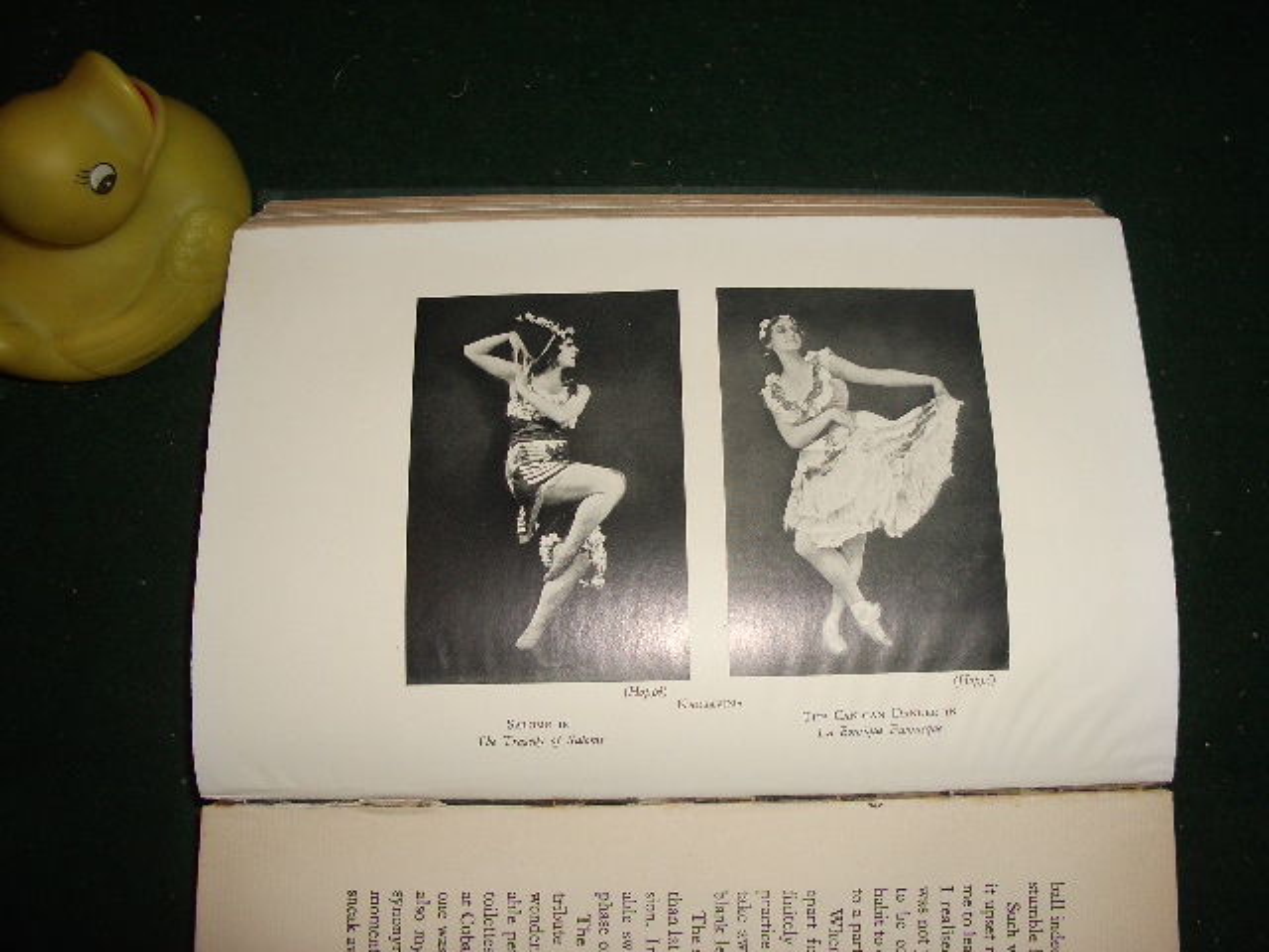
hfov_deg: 52.6
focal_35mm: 35
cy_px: 476
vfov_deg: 40.7
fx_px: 1283
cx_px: 634
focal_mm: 5.8
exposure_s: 1/60
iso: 80
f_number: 4.3
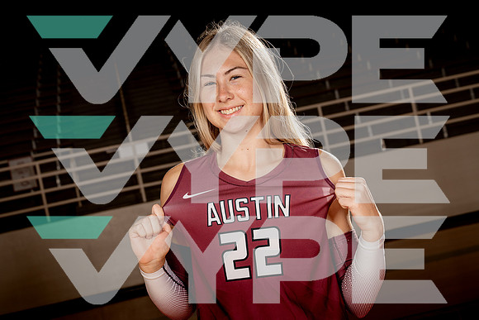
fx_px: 932
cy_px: 160
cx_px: 240
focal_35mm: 70
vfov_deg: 19.5
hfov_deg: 28.8
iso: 100
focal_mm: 70
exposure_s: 1/250
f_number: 8
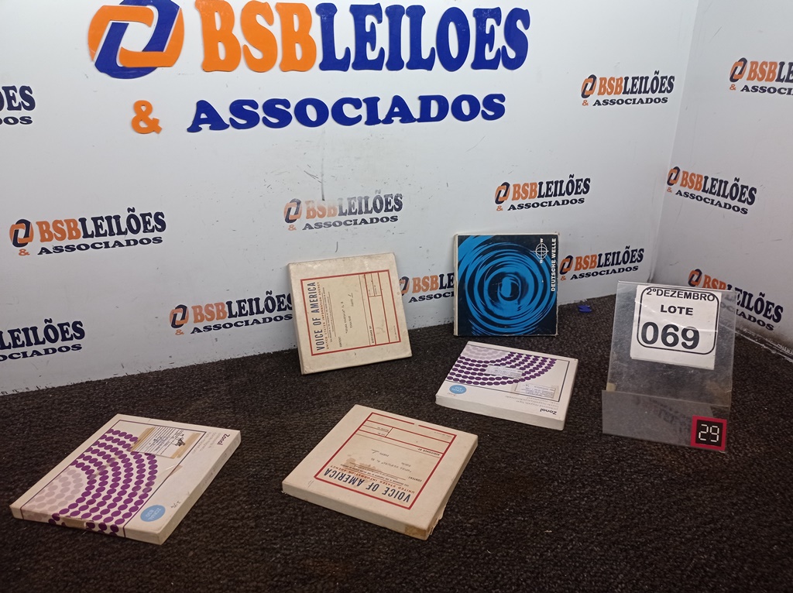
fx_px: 641
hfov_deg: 63.5
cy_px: 296
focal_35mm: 28
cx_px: 396
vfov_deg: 49.7
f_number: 1.79
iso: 135
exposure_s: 1/60
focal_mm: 4.7
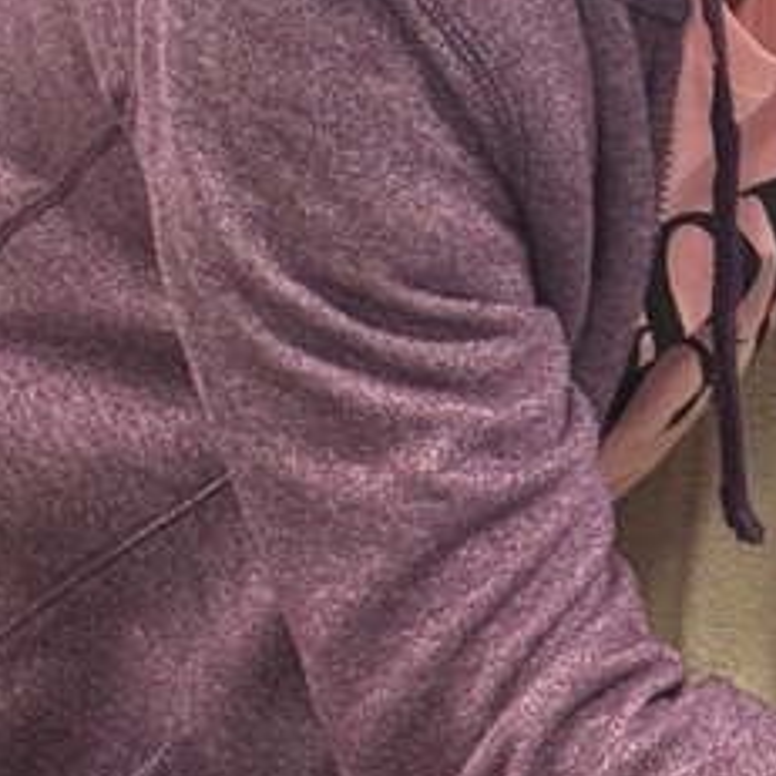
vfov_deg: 9.3
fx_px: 4768
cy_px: 581
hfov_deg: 9.1
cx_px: 1166
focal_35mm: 188
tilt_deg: -14.3
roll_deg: -0.9
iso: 100
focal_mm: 6.76
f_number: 1.78
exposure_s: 1/60
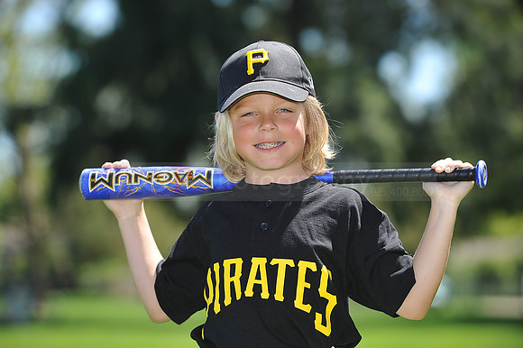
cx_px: 262
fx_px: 2904
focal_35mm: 200
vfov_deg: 6.9
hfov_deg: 10.3
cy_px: 174
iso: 200
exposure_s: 1/640
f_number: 4.5
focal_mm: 200
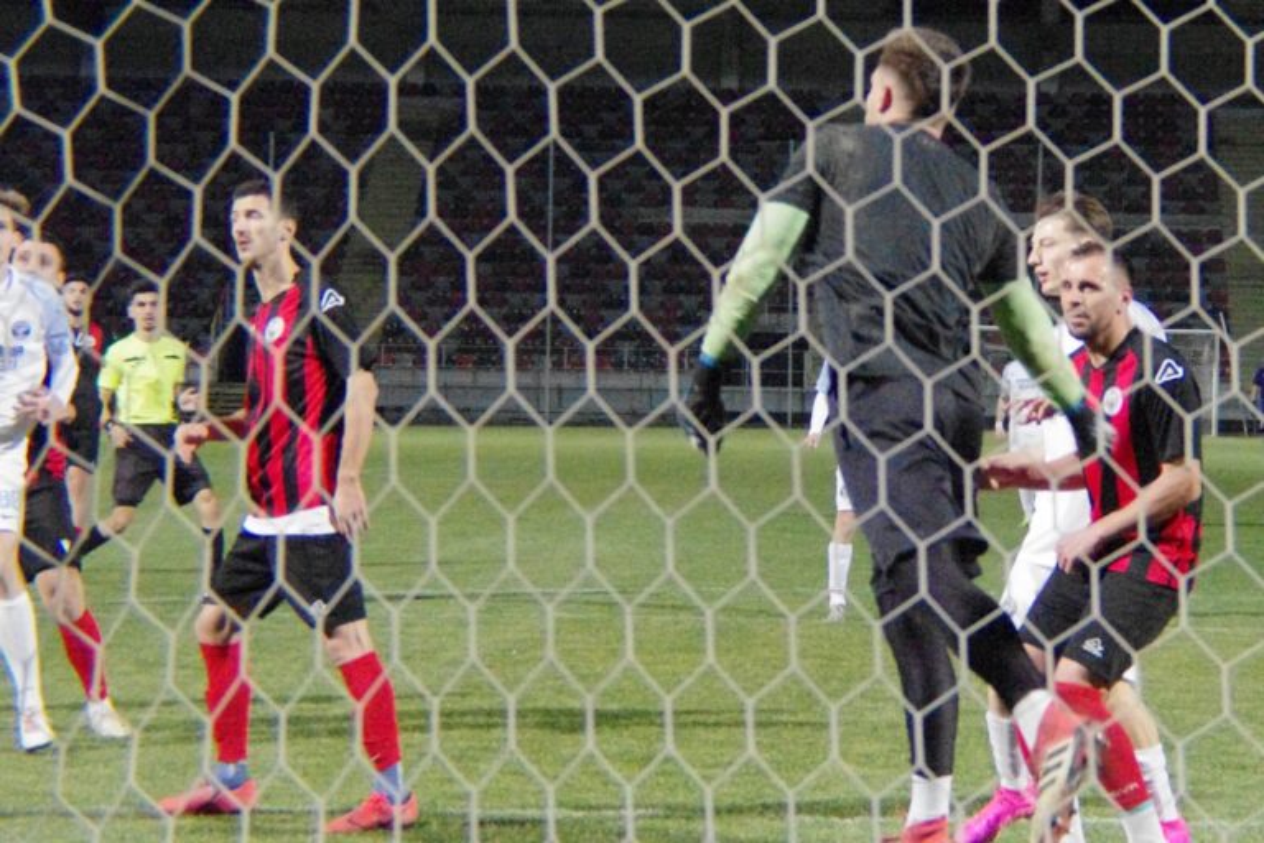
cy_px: 422
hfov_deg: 25.7
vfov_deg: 17.3
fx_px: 2774
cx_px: 632
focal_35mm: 79
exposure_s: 1/250
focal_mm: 53
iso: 12800
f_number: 6.3
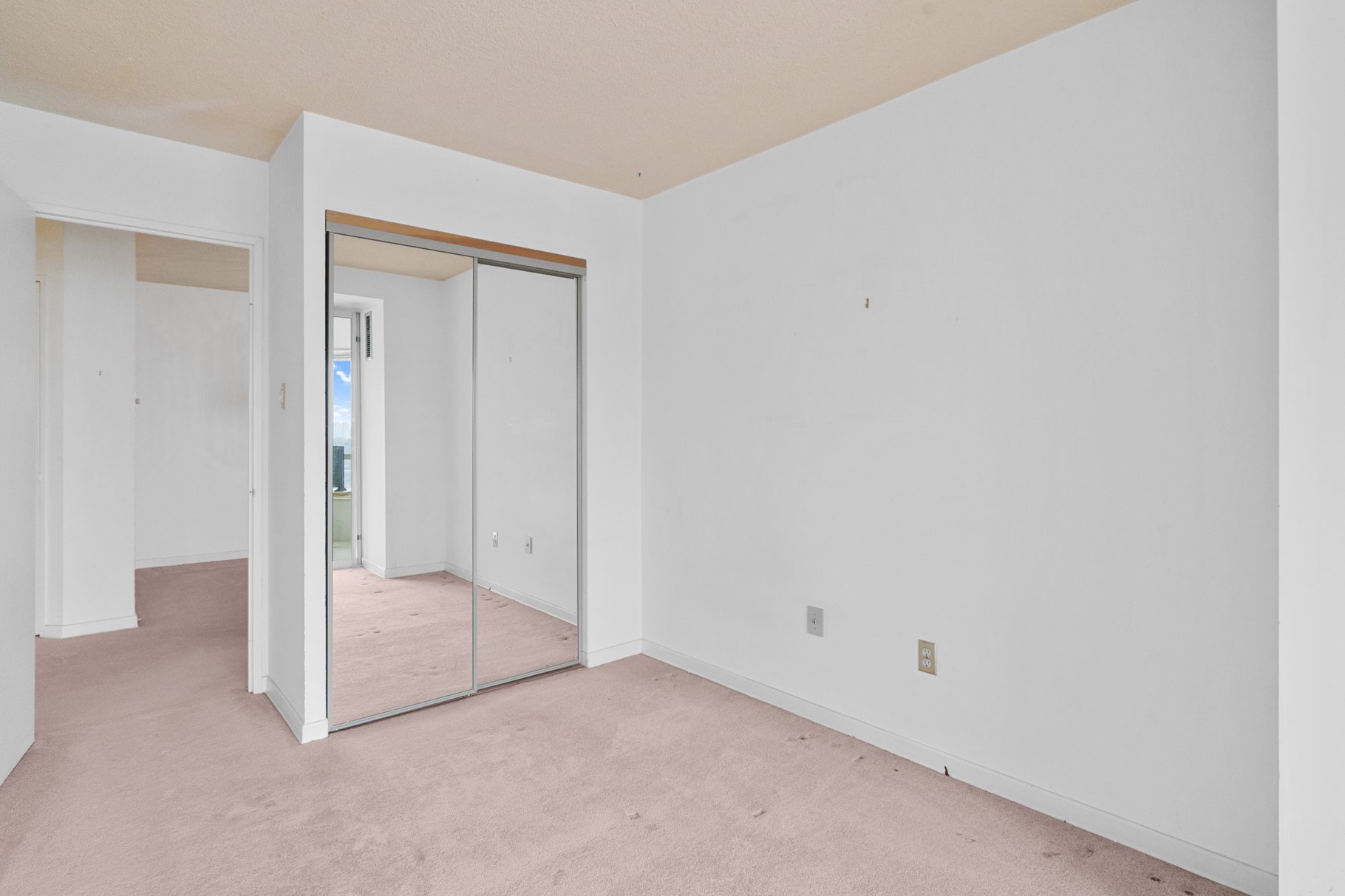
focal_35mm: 18
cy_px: 420
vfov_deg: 67.3
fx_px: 672
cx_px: 676
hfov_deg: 90.0
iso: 12800
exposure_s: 1/25
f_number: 9
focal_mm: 16
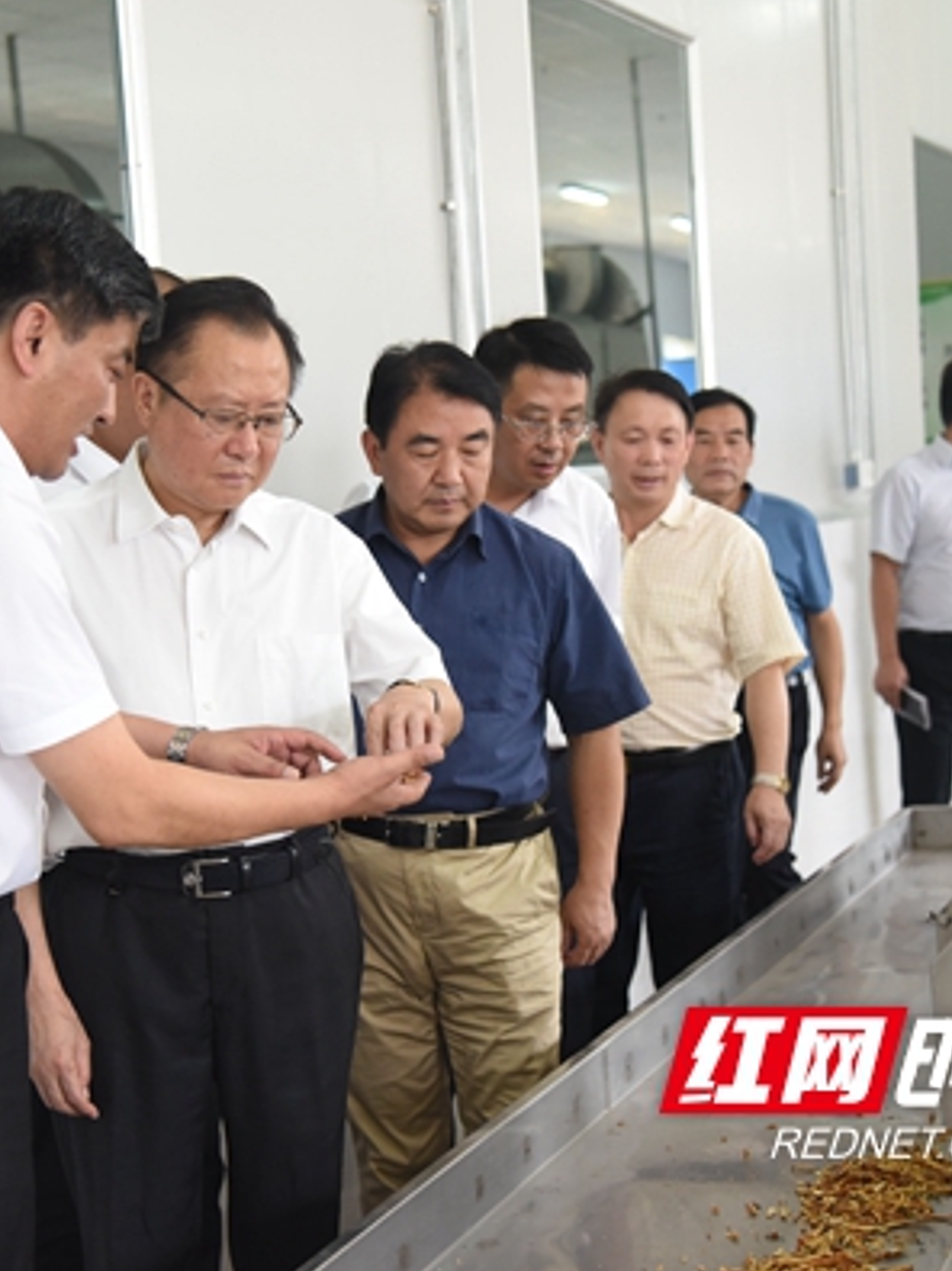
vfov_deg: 26.7
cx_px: 296
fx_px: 2678
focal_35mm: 73
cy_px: 634
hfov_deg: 20.1
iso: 2500
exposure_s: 1/125
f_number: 4
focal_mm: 50
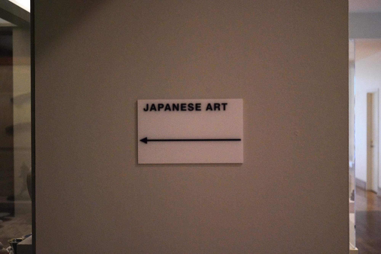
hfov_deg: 33.4
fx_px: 635
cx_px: 190
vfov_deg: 22.6
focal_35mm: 60
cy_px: 127
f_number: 5.6
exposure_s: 1/100
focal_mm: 60
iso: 12800
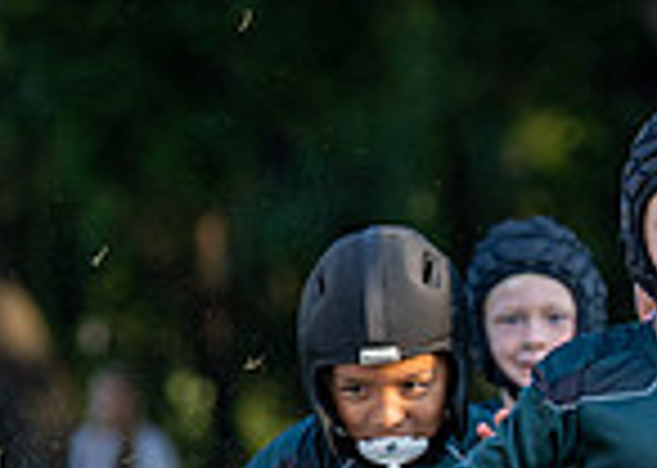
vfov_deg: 2.2
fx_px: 12304
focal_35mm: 660
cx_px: 607
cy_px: 553
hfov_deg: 3.1
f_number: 2.8
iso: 200
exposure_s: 1/1250
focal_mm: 110
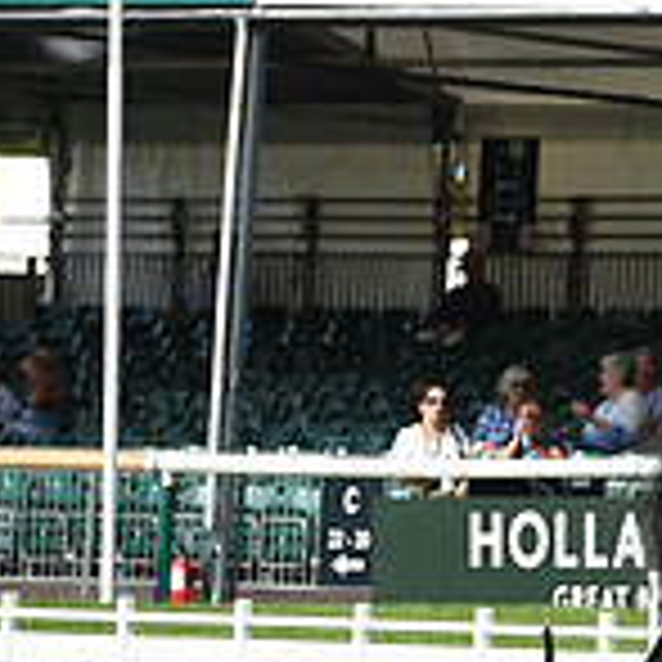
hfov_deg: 2.6
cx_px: 1270
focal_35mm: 672
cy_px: 324
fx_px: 14540
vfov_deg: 2.6
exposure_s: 1/1250
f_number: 6.3
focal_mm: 200
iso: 220
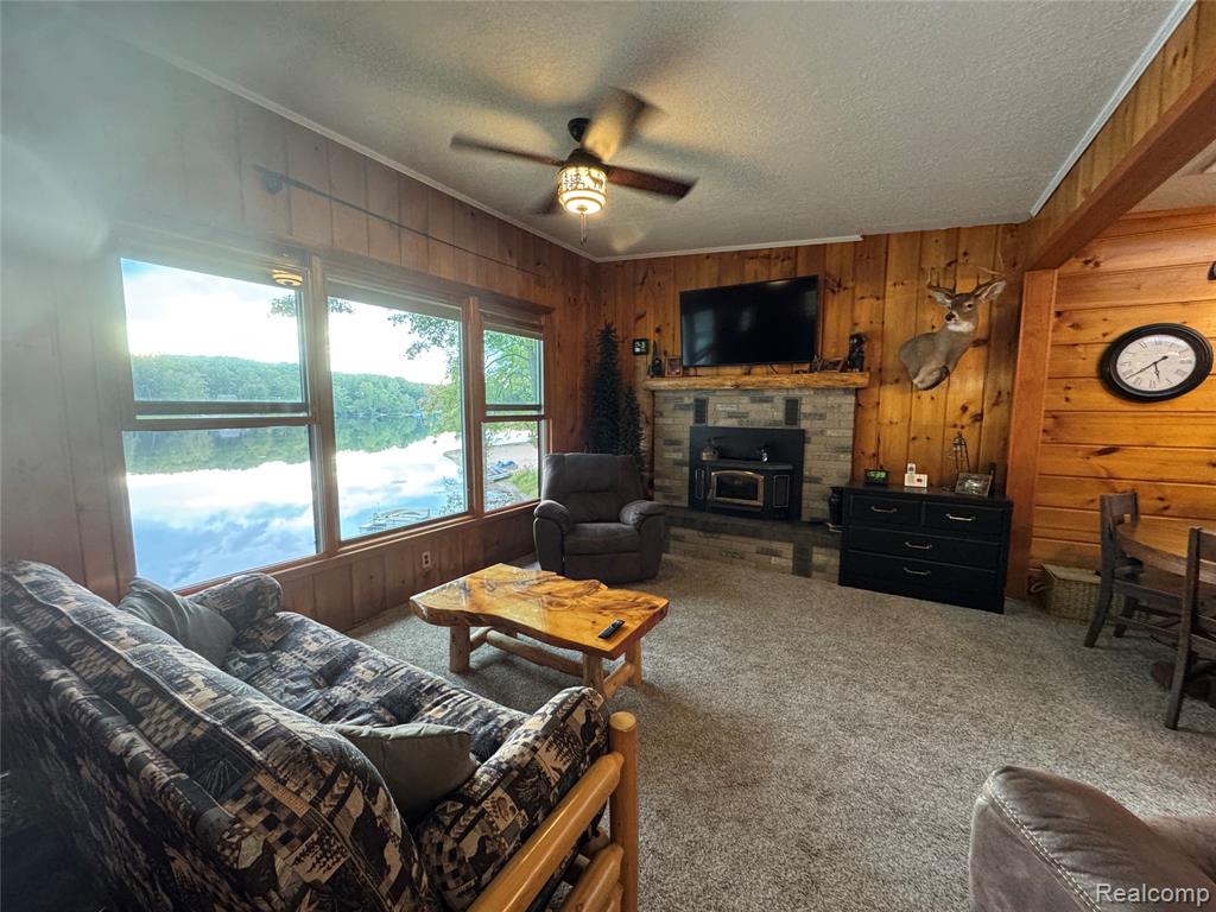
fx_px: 492
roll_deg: -0.9
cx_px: 608
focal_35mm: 14
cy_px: 456
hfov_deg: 102.1
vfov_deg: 85.7
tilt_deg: -6.9
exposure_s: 1/60
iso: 400
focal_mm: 2.22
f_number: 2.2
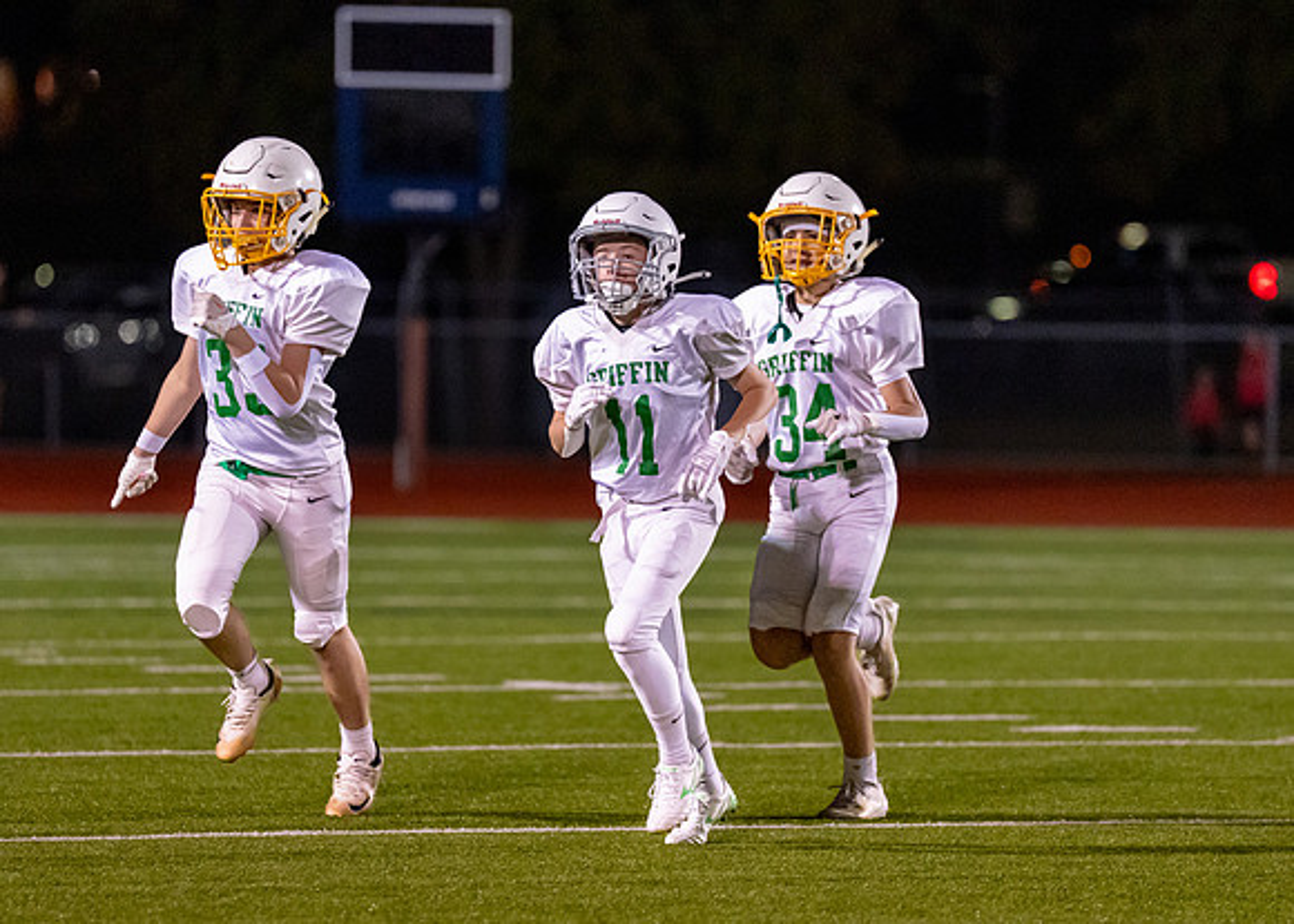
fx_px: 12568
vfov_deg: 4.2
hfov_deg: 5.9
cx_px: 644
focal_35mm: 342
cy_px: 408
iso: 3200
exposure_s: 1/1000
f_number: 2.8
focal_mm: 200
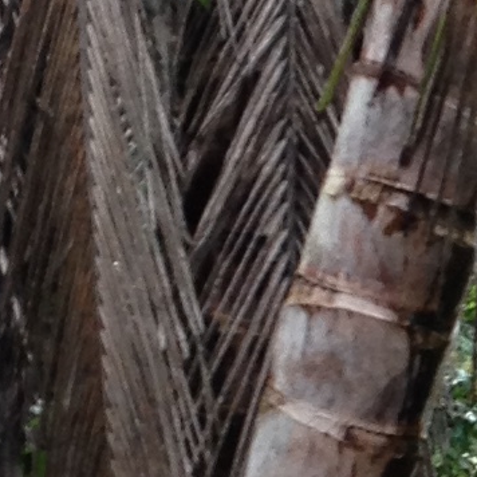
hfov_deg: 6.0
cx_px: 875
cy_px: 606
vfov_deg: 6.1
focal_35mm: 284
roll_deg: +0.3
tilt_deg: +1.8
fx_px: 4428
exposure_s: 1/40
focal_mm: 4.28
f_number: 2.4
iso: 50
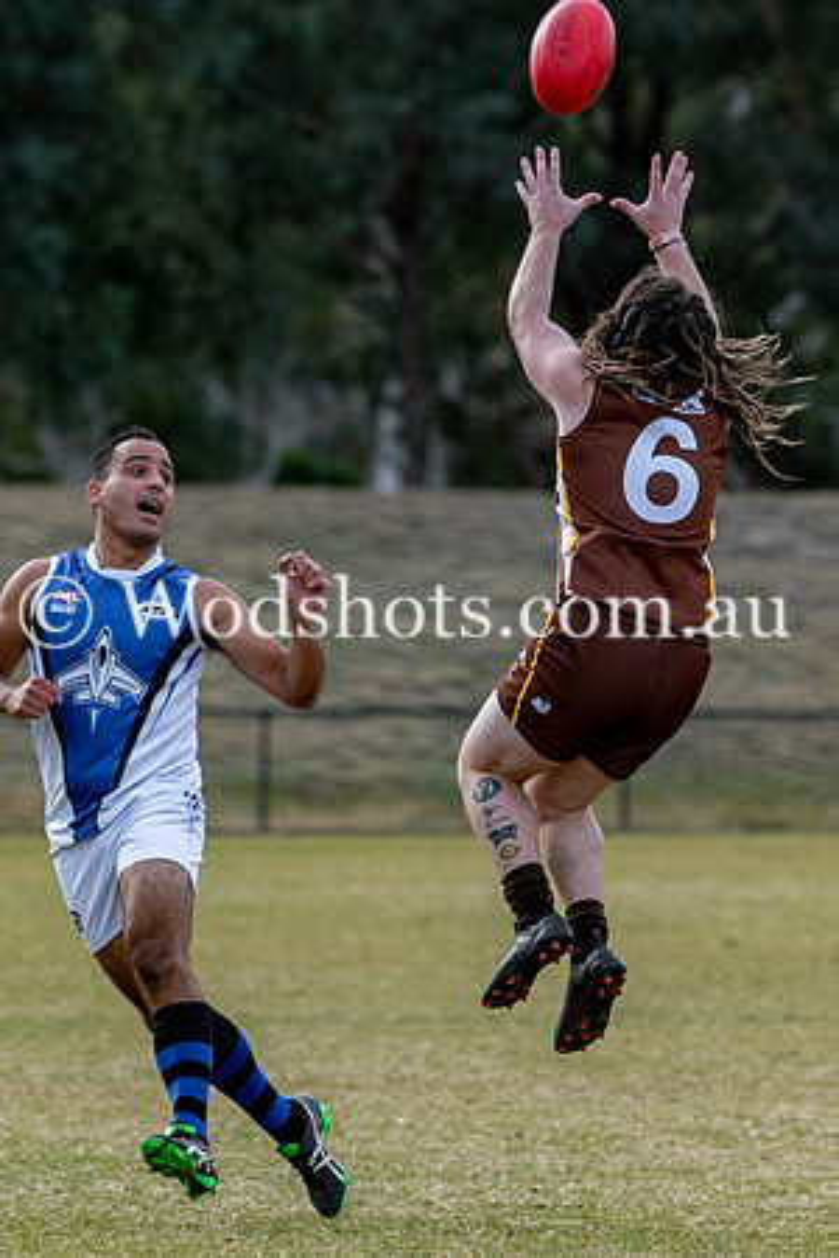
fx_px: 21427
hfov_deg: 2.2
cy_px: 774
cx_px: 586
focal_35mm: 613
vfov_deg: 3.4
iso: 400
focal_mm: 165
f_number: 3.5
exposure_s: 1/1600
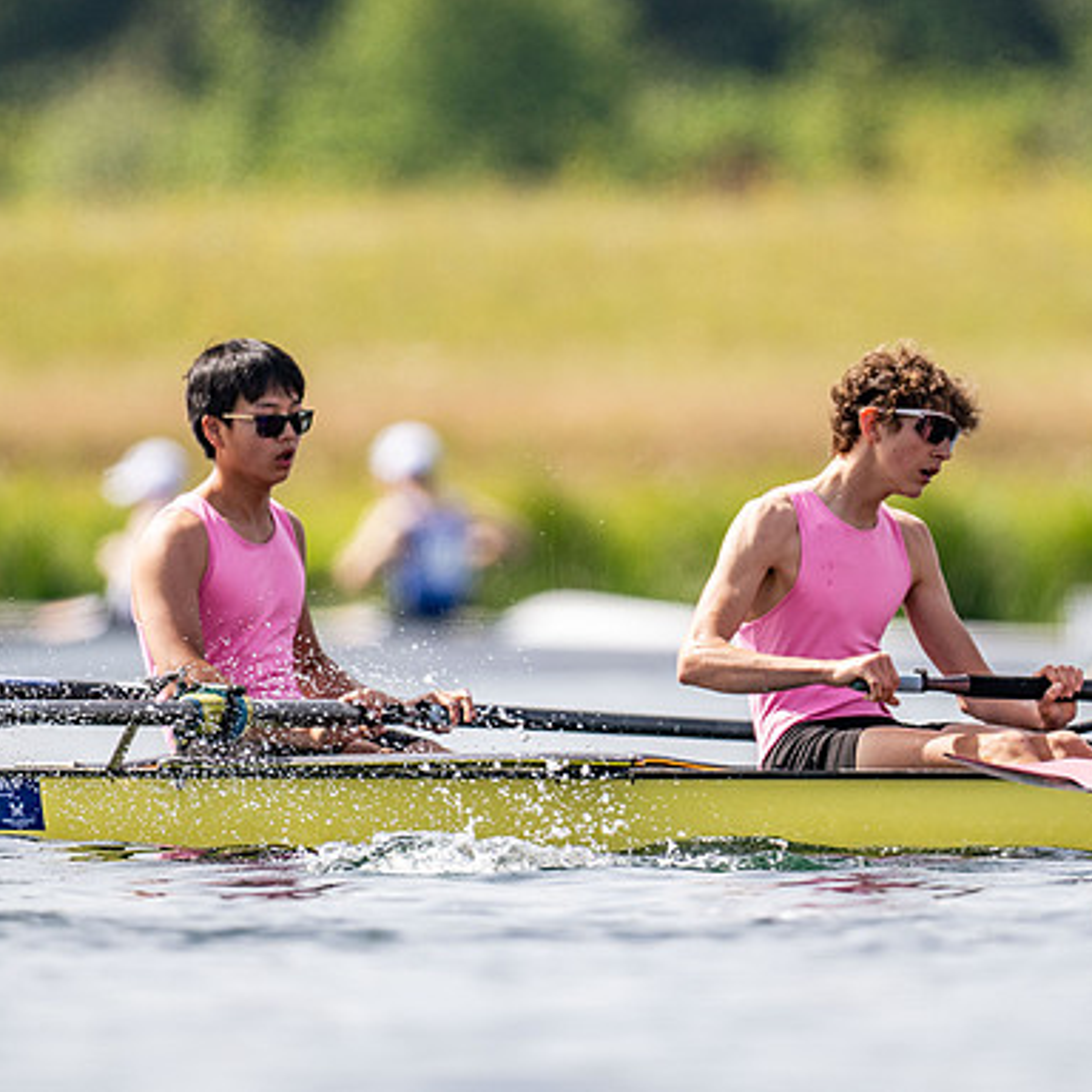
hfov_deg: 1.5
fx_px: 41222
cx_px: 819
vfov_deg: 1.5
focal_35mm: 1155
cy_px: 546
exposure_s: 1/2500
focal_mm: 600
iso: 200
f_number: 4
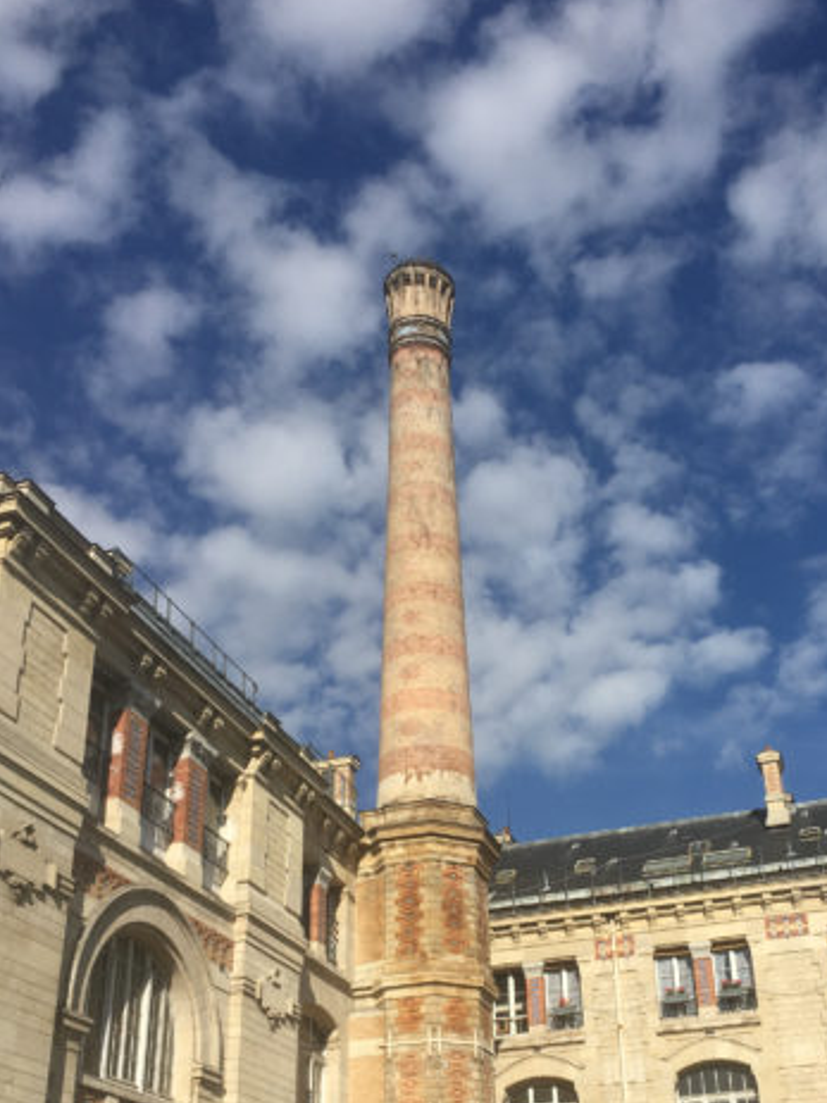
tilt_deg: +26.6
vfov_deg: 45.0
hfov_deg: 35.0
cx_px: 506
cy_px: 749
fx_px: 1307
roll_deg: +1.6
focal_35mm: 41
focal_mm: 4.15
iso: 25
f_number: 2.2
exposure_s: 1/2653
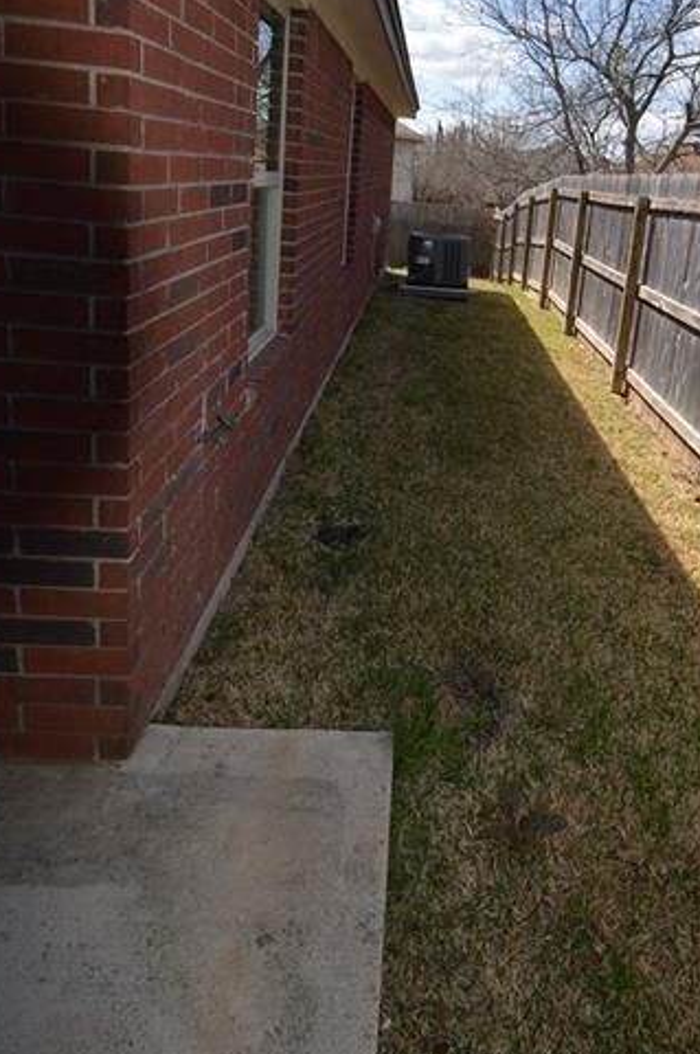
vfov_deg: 71.1
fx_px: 701
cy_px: 332
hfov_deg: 51.5
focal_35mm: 24
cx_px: 494
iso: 100
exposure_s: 1/200
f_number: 7.1
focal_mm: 10
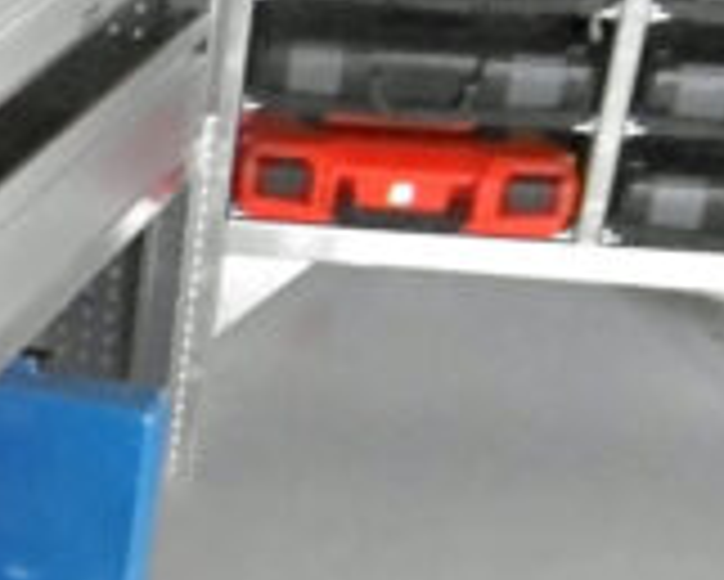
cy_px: 582
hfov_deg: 17.5
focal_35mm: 102
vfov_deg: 14.9
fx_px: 2187
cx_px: -234
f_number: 3.1
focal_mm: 4.3
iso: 800
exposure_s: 1/125
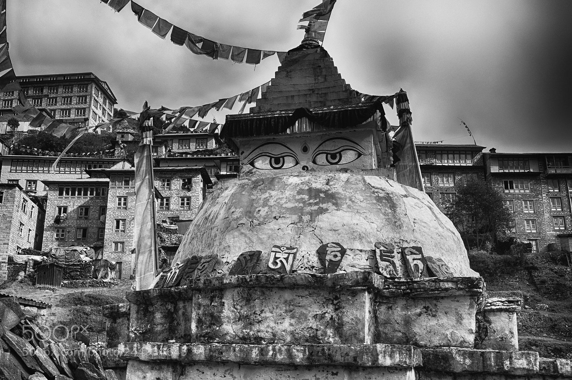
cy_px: 190
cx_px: 286
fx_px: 643
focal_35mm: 40
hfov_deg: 48.0
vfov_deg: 32.9
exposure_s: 1/320
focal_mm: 27
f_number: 11
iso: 320
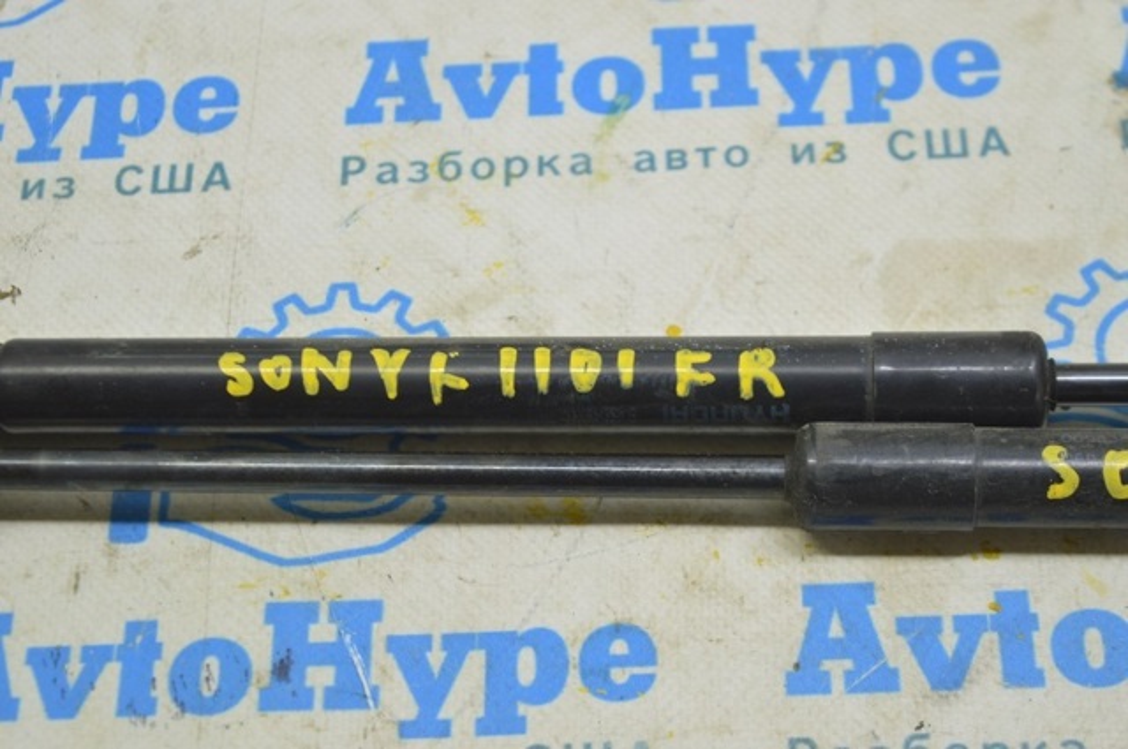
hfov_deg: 26.0
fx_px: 2441
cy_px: 374
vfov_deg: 17.4
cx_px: 564
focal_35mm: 78
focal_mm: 52
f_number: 5.6
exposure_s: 1/20
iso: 400
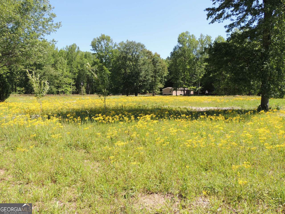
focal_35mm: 28
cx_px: 142
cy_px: 107
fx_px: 231
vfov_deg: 49.7
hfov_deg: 63.4
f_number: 3.1
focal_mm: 4.9
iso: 100
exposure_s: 1/640
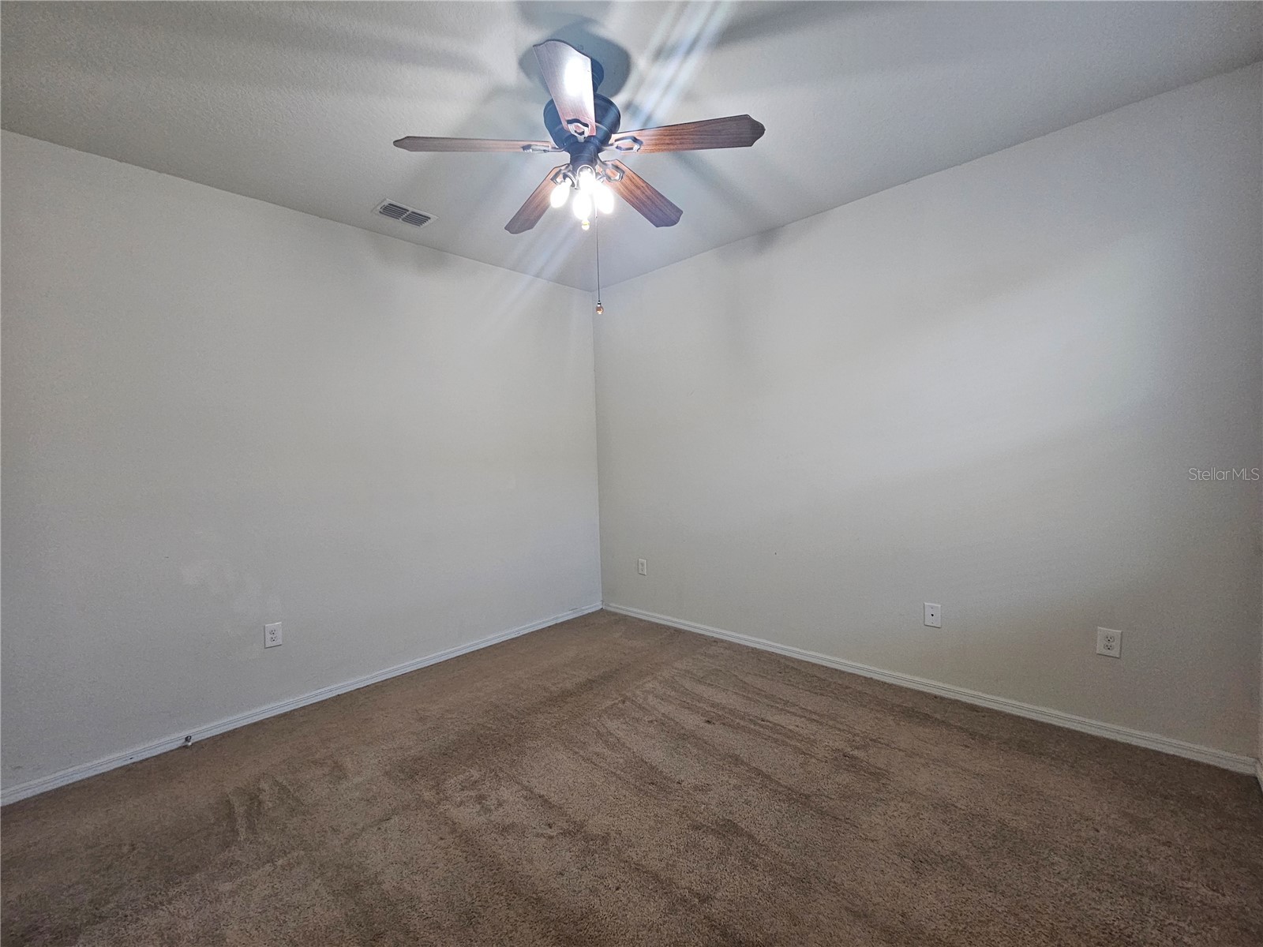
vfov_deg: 89.9
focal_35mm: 13
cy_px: 474
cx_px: 632
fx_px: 474
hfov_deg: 106.2
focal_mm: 2.2
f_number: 2.2
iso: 250
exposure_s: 1/60
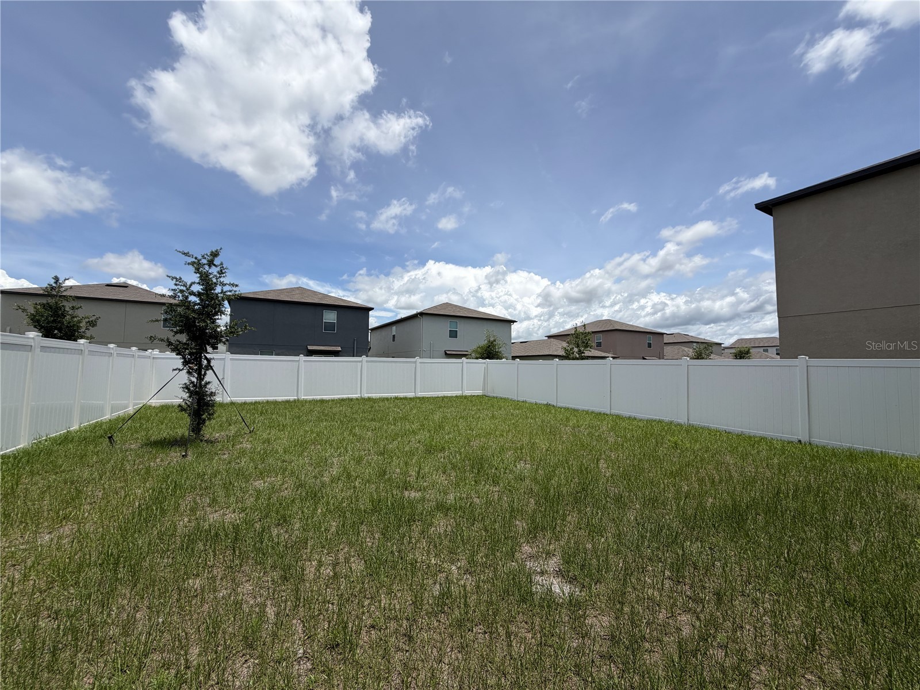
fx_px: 372
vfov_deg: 85.7
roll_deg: -0.1
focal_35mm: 14
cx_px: 460
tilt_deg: +3.0
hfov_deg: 102.1
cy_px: 345
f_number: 2.2
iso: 20
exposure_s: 1/1464
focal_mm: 2.22
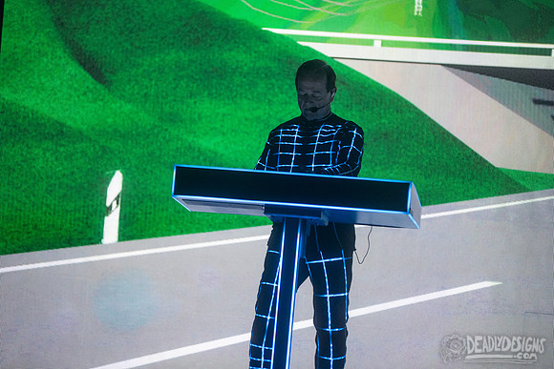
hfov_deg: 8.6
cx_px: 282
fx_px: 3700
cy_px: 147
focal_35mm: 240
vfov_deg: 5.7
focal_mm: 200
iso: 2500
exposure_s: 1/250
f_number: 3.2
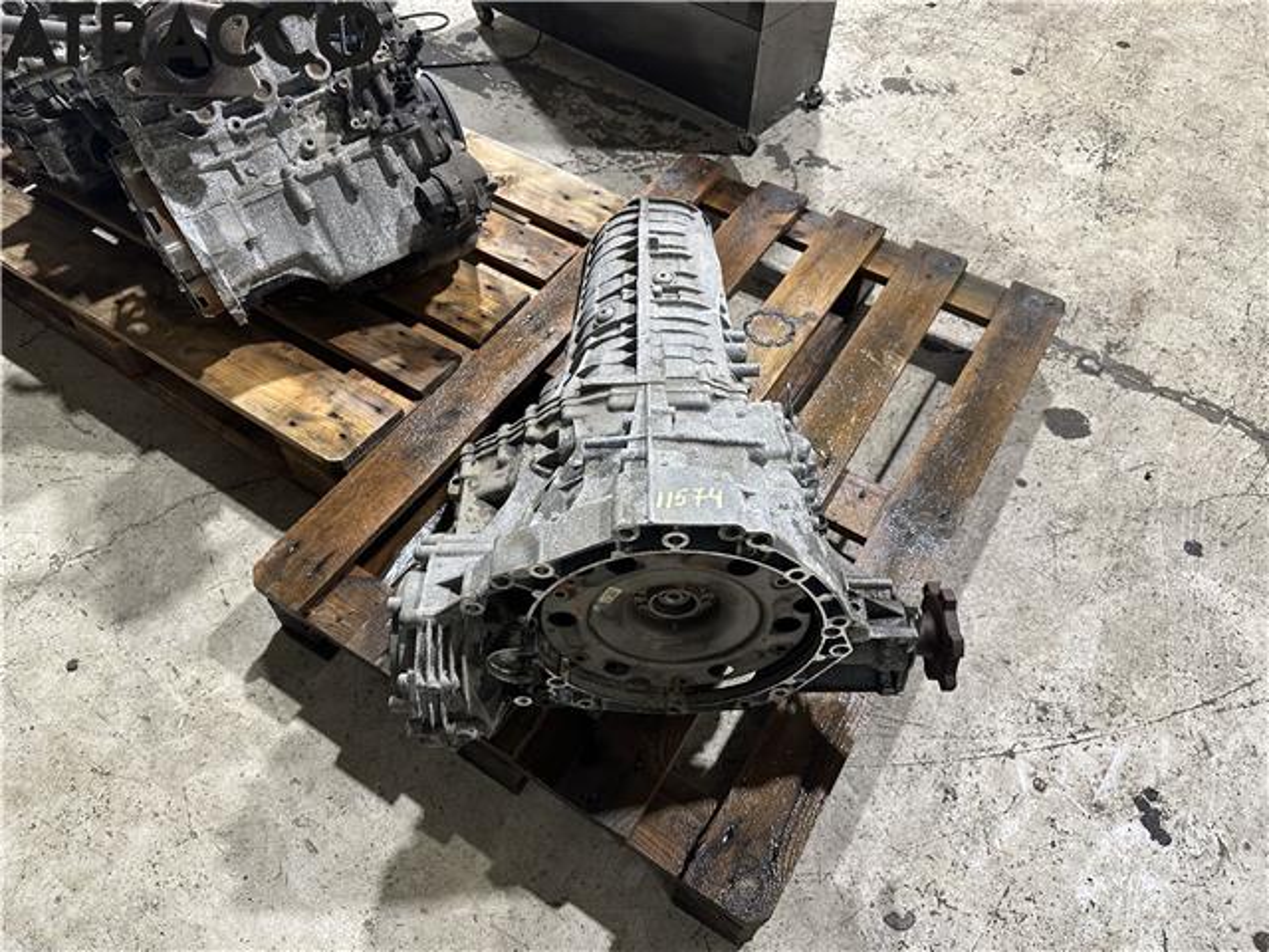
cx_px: 634
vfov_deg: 56.8
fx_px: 880
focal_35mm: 24
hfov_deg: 71.6
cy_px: 476
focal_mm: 6.86
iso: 200
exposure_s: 1/100
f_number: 1.78
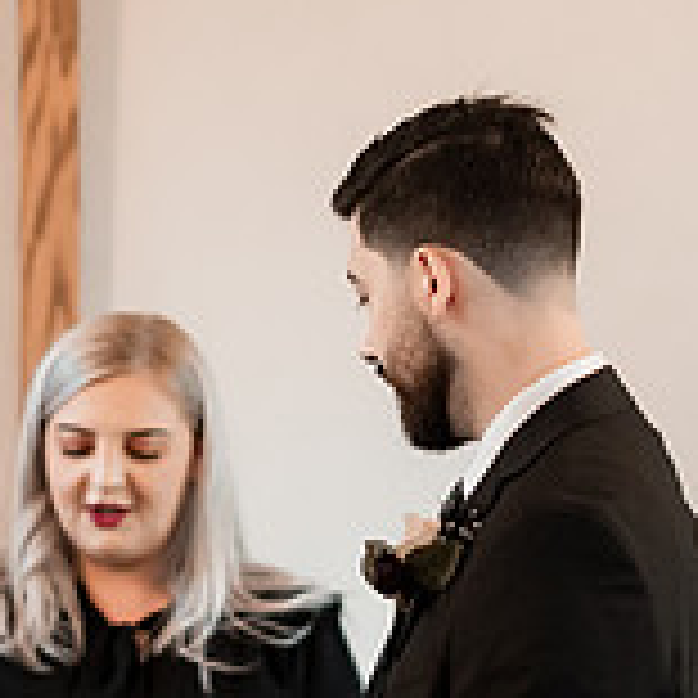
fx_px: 6707
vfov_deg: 6.0
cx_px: 230
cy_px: 450
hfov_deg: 6.0
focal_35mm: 294
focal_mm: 85
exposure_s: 1/640
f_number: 1.4
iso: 2000
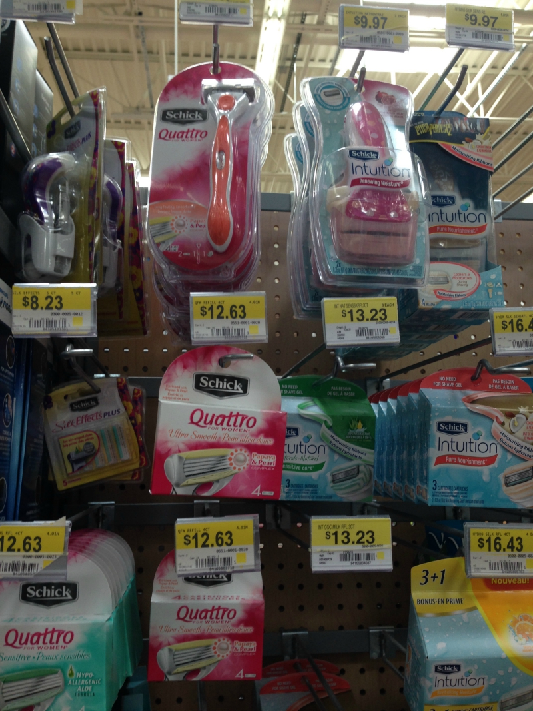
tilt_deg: +12.3
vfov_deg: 55.4
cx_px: 266
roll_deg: +0.7
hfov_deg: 42.9
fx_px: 678
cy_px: 356
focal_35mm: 33
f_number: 2.4
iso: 50
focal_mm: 4.12
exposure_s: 1/30
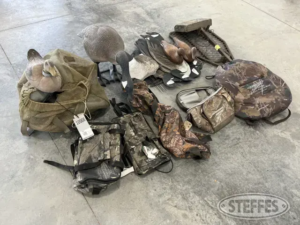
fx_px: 225
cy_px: 112
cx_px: 150
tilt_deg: -50.5
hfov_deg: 67.3
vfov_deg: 53.1
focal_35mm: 26
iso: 100
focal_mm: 5.7
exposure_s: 1/120
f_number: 1.5
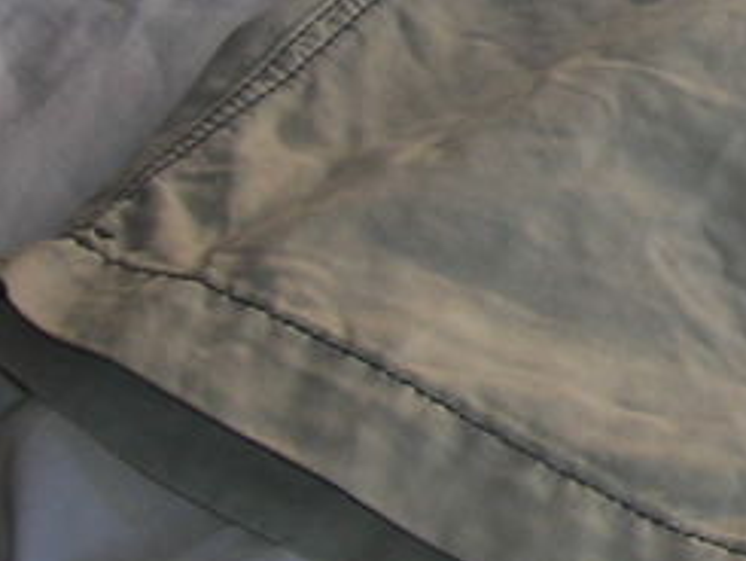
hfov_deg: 11.5
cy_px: 18
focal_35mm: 155
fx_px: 3342
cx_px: 1471
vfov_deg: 9.5
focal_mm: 6.3
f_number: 3.2
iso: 50
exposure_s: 1/30
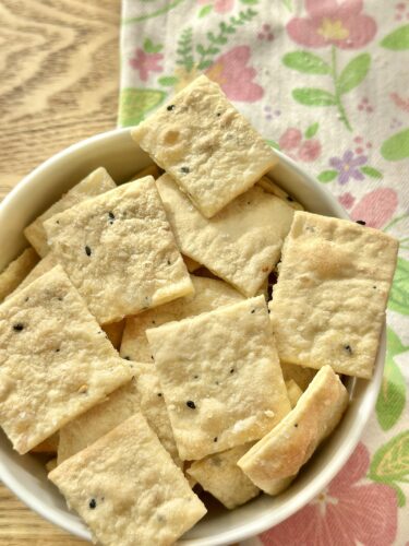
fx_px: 756
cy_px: 273
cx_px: 204
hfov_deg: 30.3
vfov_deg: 39.7
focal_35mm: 48
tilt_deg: -76.0
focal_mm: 6.86
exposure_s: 1/1590
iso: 80
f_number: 1.78
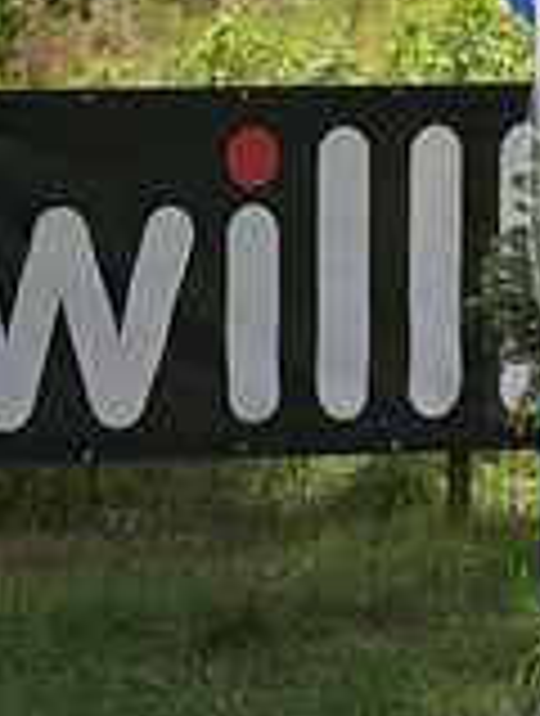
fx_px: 14502
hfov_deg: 2.1
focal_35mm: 700
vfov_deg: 2.8
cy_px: 115
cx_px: 940
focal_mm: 200
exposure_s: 1/1250
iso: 500
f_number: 5.6
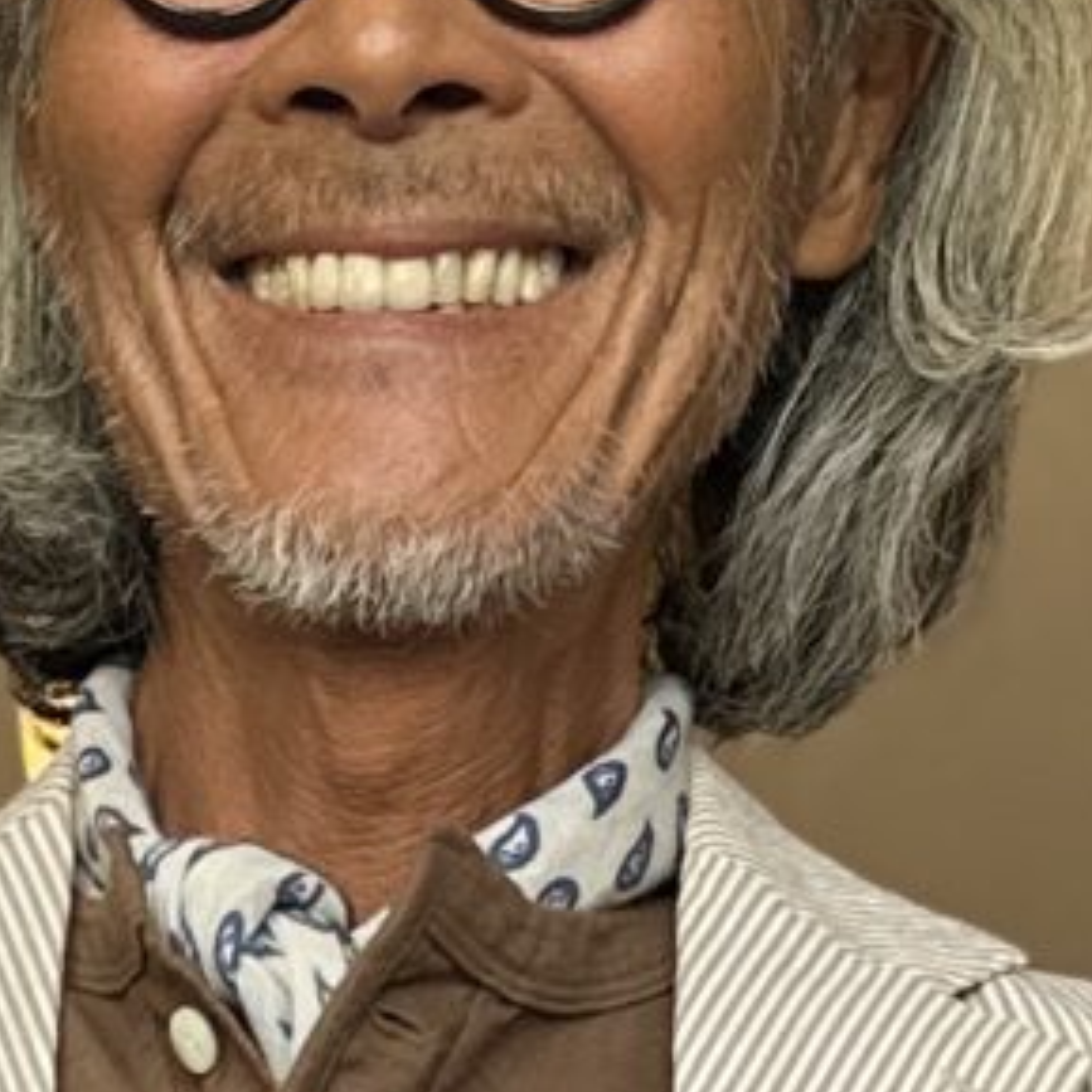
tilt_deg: +4.5
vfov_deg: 7.4
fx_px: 6710
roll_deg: +0.0
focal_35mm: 188
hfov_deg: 9.3
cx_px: 446
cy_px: 3933
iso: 64
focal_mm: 6.86
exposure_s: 1/121
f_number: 1.78
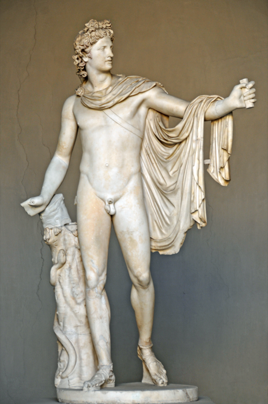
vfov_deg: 14.4
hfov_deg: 9.6
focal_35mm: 142
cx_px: 134
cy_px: 202
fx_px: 1595
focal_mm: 95
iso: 250
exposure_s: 1/60
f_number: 5.3
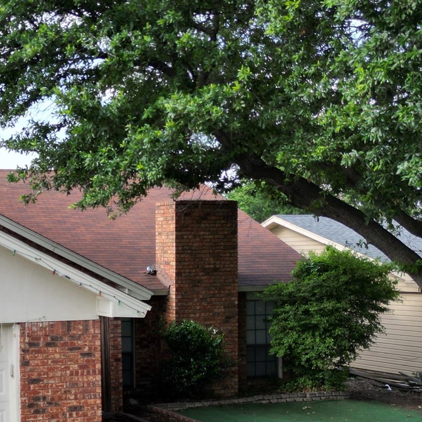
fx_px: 855
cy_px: 270
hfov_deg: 26.3
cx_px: 5
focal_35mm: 62
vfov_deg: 27.6
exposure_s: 1/1250
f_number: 1.7
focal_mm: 6.72
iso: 100
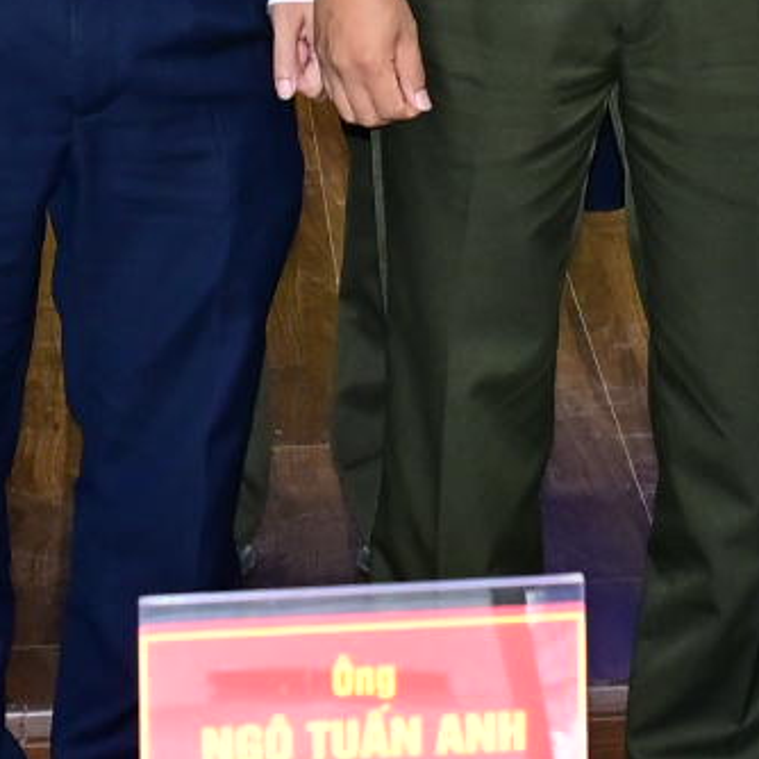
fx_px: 5160
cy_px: -886
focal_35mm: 208
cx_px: 684
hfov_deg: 8.4
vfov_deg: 7.9
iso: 1250
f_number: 4
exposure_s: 1/100
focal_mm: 27
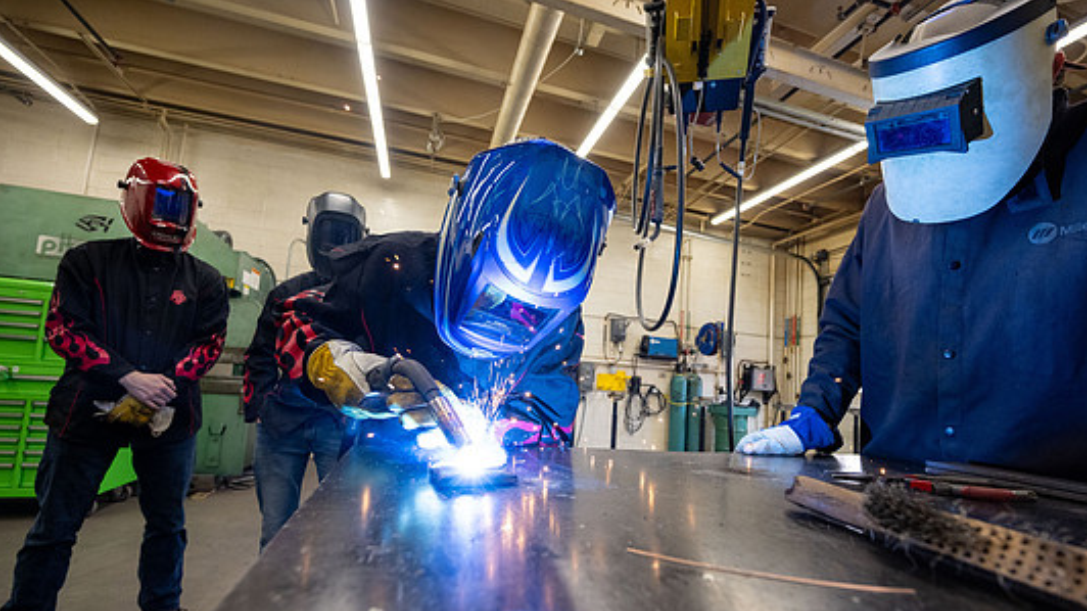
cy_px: 344
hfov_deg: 99.3
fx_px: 461
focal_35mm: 16
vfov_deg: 66.8
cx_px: 566
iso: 1600
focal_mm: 14
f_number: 4
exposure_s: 1/400
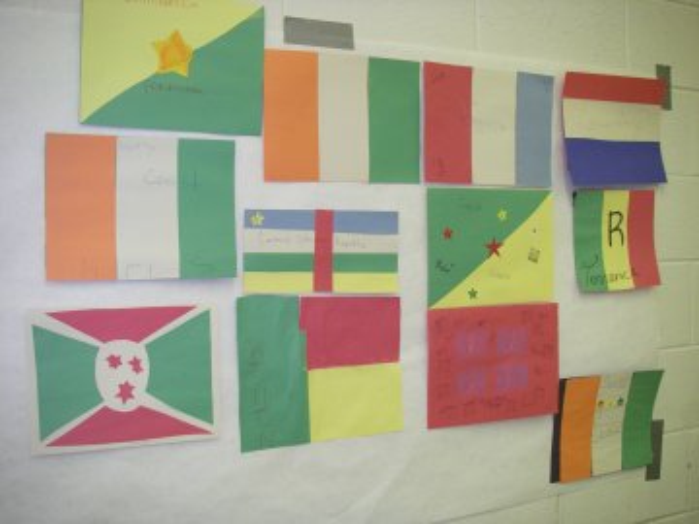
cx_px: 350
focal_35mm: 38
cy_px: 262
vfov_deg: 37.7
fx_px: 767
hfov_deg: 49.0
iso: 250
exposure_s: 1/50
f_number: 3.3
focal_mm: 6.3
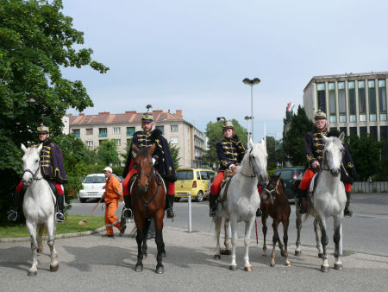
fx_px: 460
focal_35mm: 41
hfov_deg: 45.8
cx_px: 194
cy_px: 146
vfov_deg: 35.2
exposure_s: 1/500
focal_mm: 8.3
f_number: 5.6
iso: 100
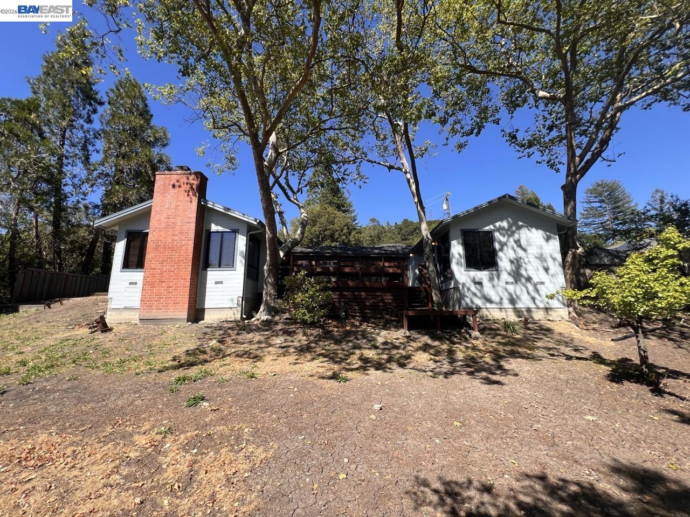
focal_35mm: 13
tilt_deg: +11.3
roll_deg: -0.1
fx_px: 259
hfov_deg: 106.2
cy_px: 258
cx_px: 345
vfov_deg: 89.9
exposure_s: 1/690
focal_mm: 1.57
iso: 32
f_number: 1.8
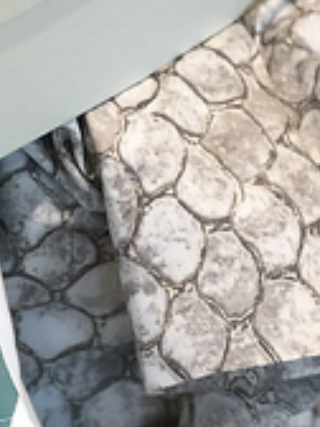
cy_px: -506
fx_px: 2983
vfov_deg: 7.7
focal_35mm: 242
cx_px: -273
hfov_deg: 6.0
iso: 40
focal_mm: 6
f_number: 2.4
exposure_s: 1/50
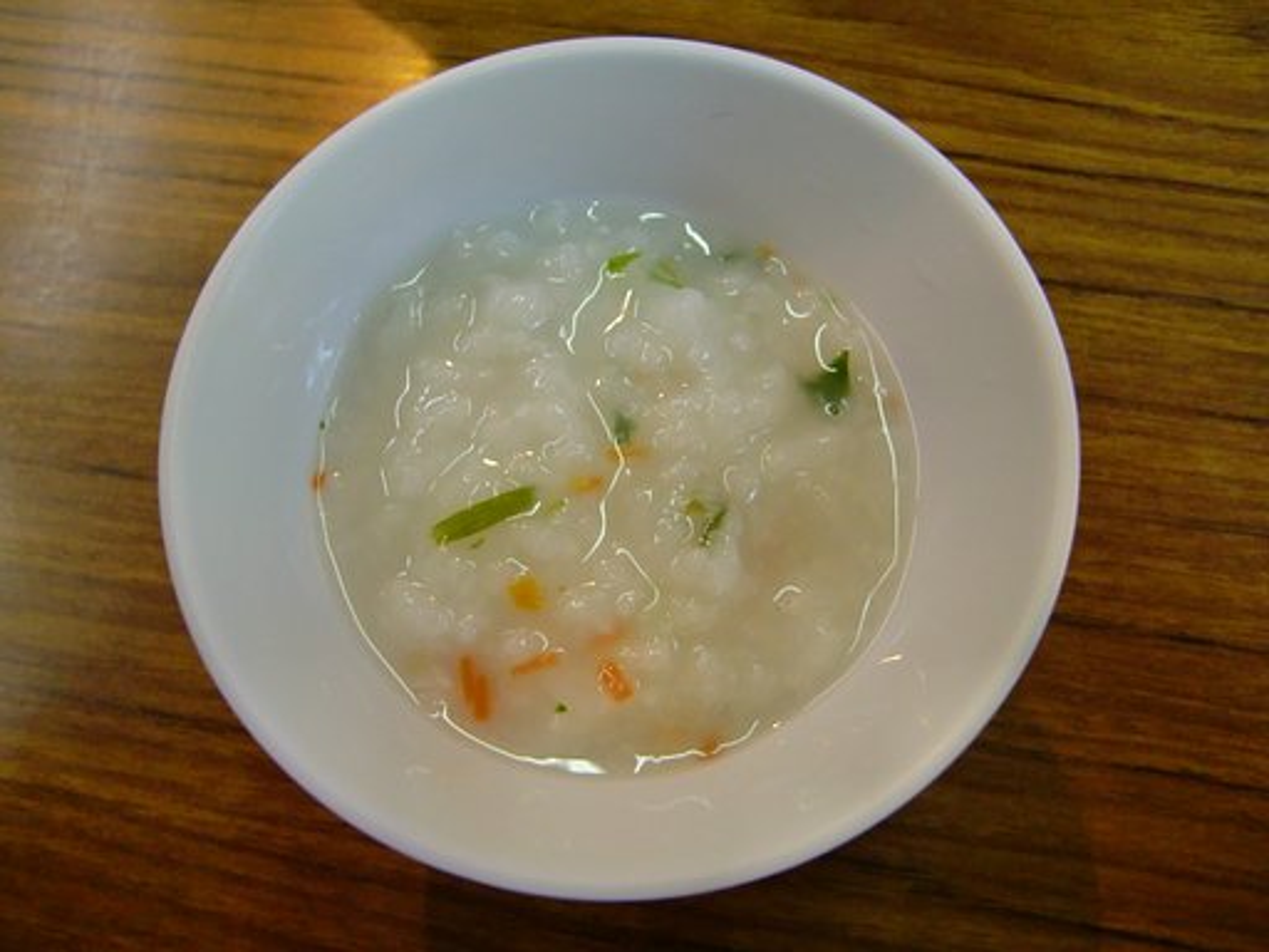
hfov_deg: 63.4
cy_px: 476
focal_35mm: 28
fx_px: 1026
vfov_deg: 49.7
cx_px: 634
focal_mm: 4.9
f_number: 2.6
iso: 400
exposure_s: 1/60
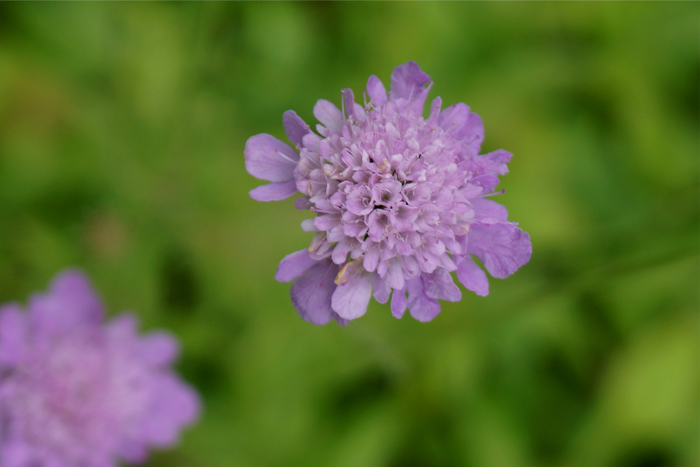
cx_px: 350
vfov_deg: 16.6
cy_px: 234
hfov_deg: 24.6
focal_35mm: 82
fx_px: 1604
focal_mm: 55
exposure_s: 1/160
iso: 125
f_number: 5.6
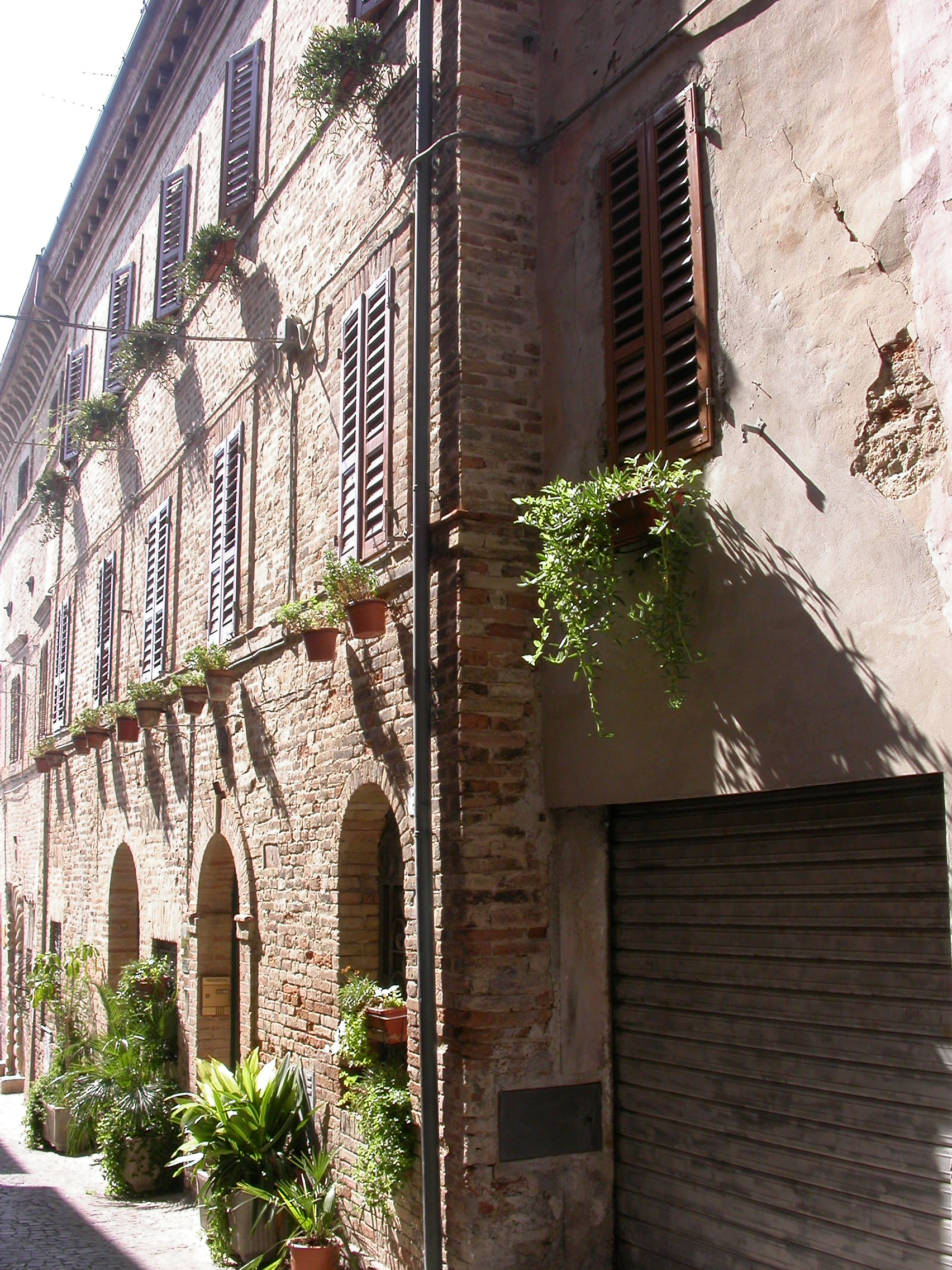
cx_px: 476
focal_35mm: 38
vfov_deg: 49.0
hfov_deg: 37.7
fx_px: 1393
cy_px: 635
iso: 100
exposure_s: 1/197
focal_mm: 7.85
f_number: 5.3
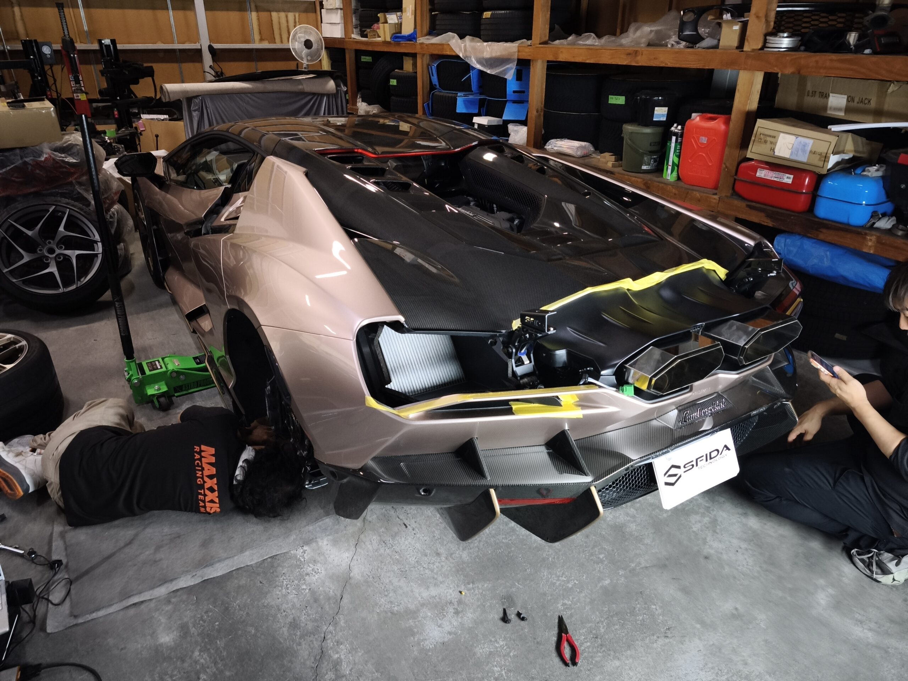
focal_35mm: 23
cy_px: 340
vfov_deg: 58.9
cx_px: 454
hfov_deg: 73.9
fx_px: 603
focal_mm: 6.57
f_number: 1.6
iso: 500
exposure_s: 1/60
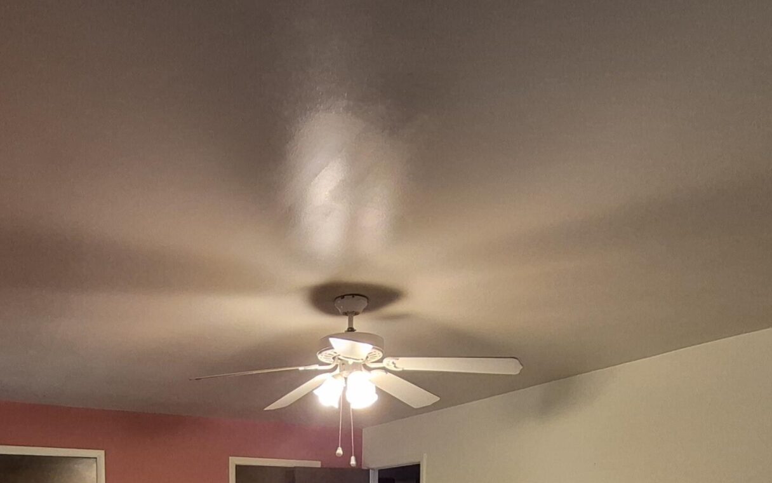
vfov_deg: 34.9
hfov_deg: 63.4
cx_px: 274
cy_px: 569
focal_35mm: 29
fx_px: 610
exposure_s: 1/60
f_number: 2.2
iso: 1000
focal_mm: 1.74
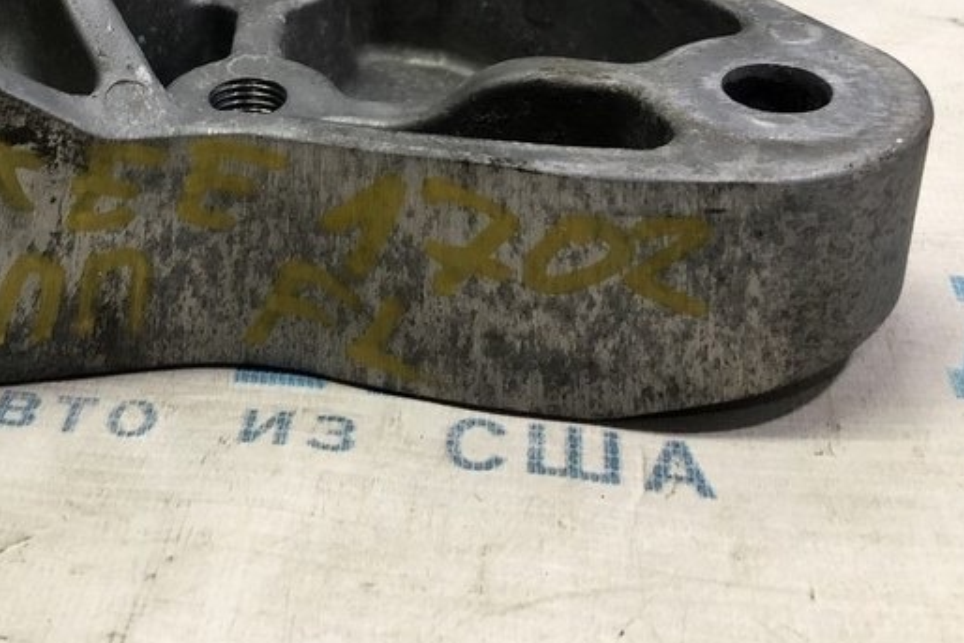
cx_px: 146
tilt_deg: -45.7
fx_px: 1553
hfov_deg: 33.1
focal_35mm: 58
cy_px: -34
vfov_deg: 22.3
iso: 32
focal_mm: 4
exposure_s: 1/33
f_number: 1.8
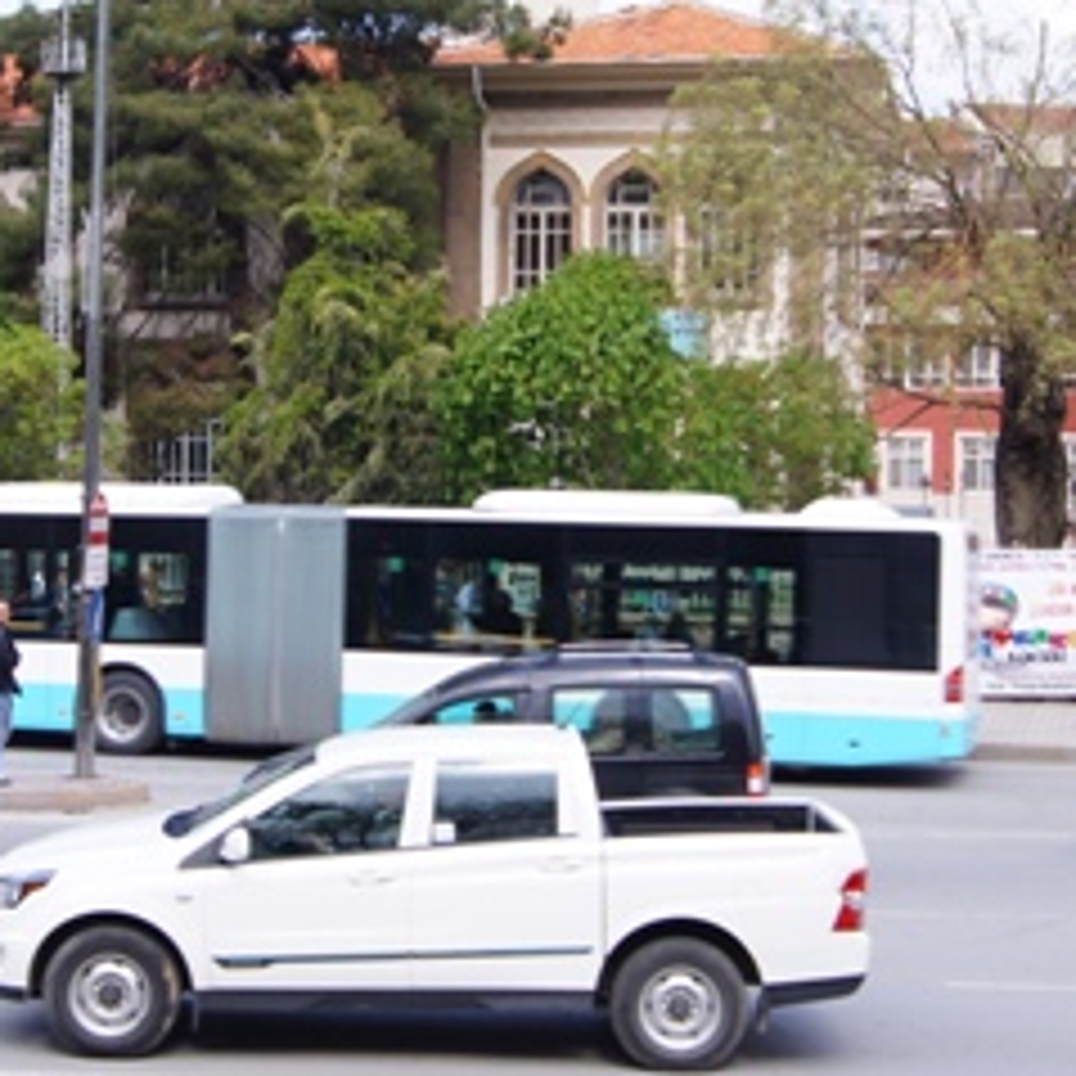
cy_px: 380
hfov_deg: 23.0
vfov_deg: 23.0
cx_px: 419
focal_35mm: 75
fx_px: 2638
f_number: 10
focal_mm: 22
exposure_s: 1/100
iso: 100
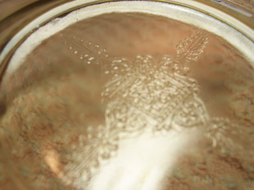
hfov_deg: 50.1
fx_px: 271
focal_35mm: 37
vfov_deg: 38.7
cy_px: 95
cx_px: 127
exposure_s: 1/125
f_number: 2.8
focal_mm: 5.6
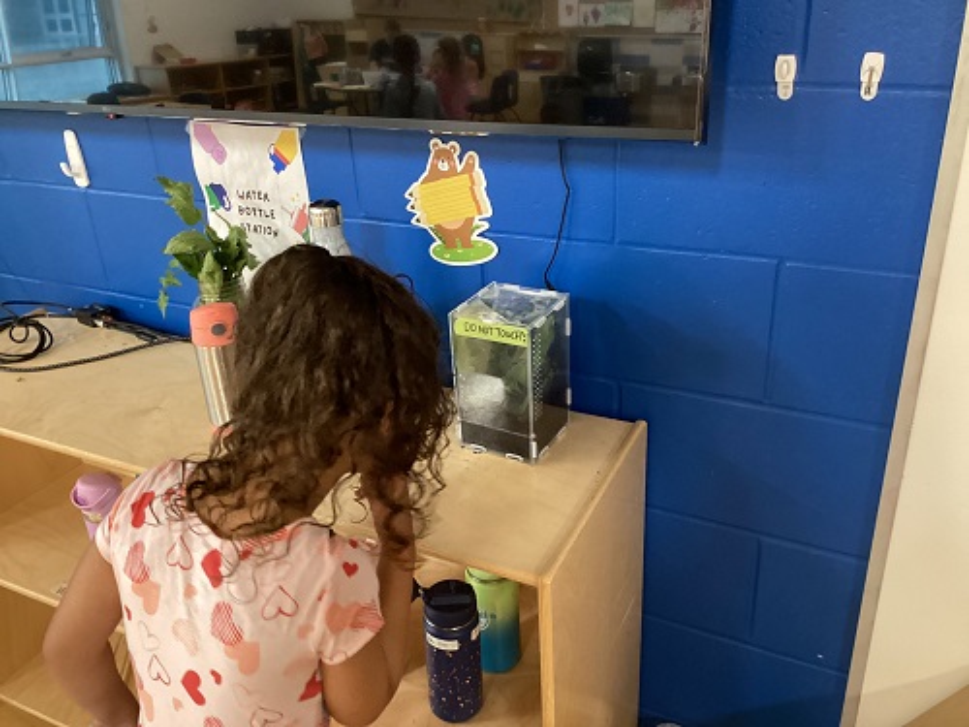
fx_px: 868
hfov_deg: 58.4
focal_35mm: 31
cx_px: 484
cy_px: 364
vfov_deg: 45.4
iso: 400
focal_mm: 3.3
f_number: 2.4
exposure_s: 1/33
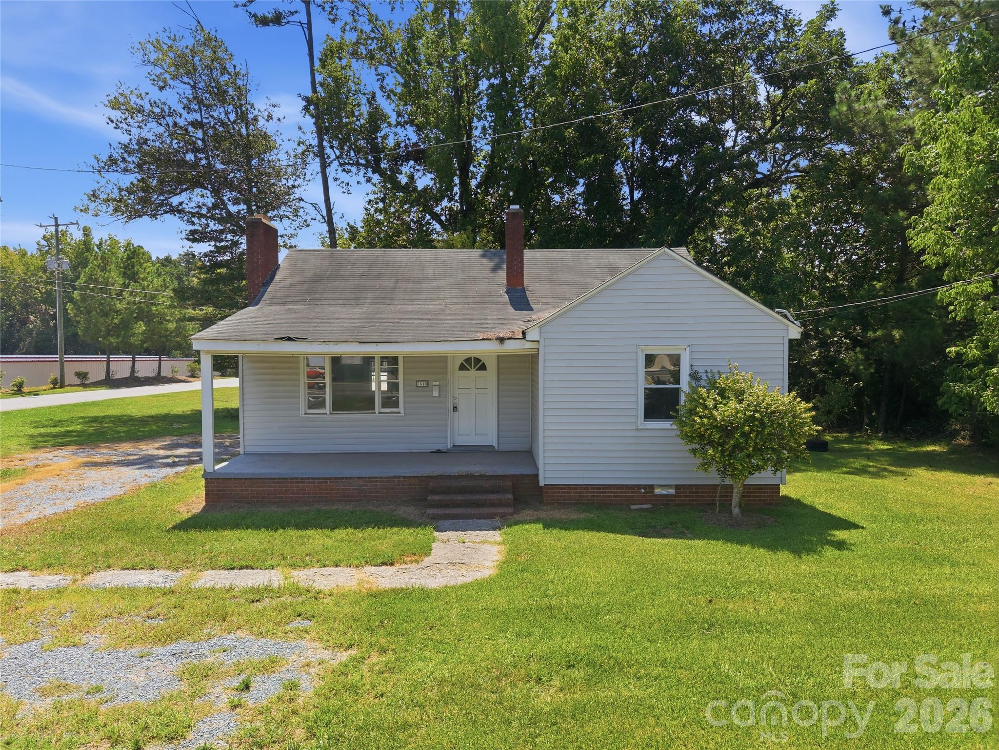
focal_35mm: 24
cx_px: 500
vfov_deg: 56.8
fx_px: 693
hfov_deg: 71.6
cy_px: 375
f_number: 1.8
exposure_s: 1/4000
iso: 270
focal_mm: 8.7
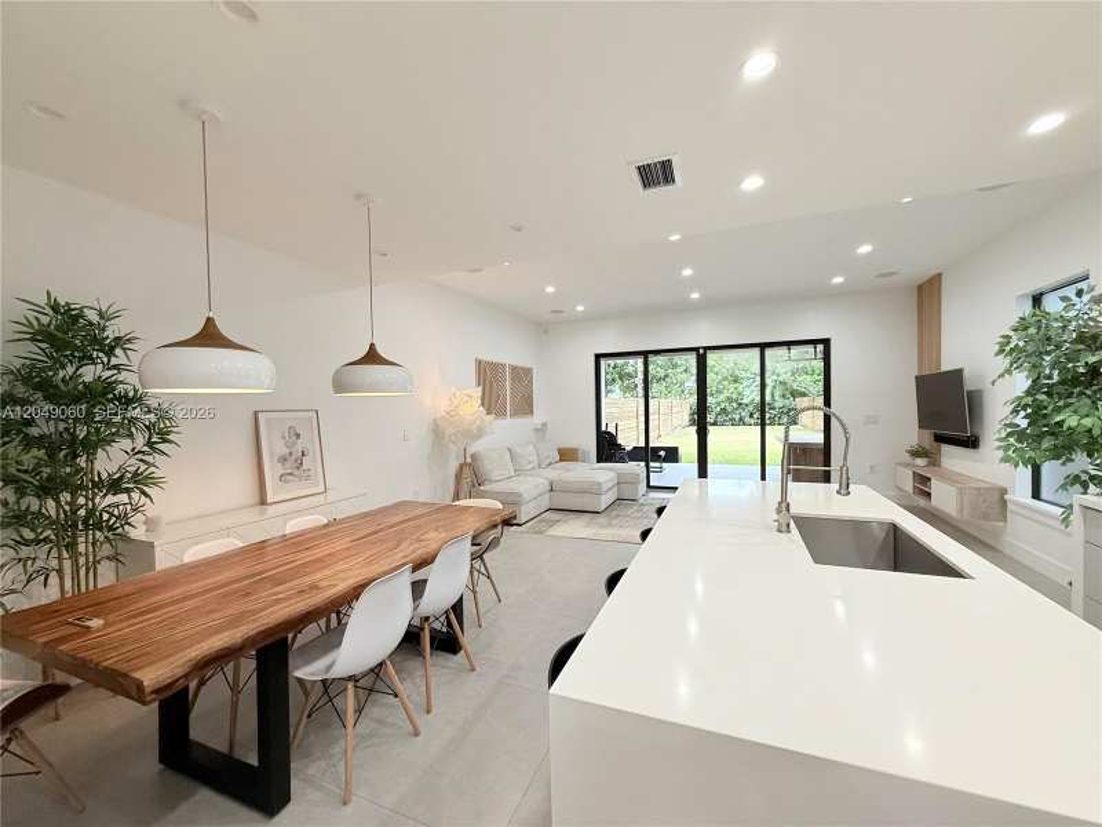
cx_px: 551
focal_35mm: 14
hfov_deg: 102.1
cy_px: 414
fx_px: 446
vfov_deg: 85.7
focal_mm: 2.22
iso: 160
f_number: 2.2
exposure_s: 1/120
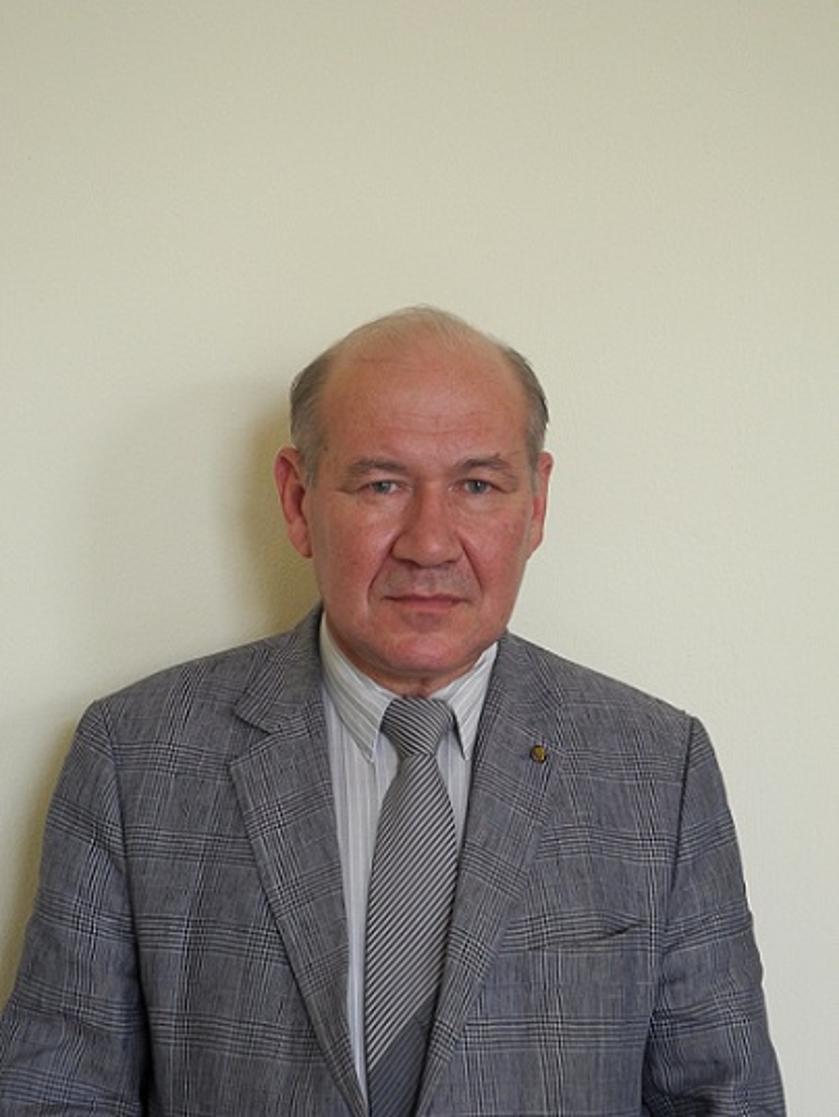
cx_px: 420
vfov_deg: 25.6
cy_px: 558
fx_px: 2454
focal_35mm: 76
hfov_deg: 19.4
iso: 400
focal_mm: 16.3
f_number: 4
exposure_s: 1/30
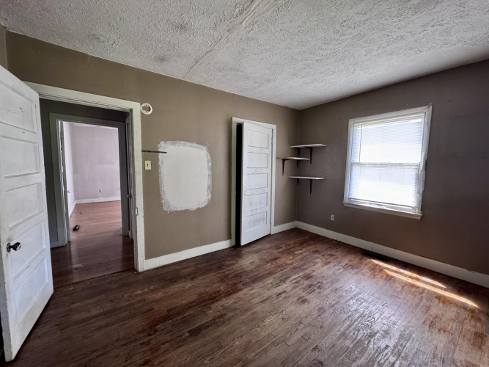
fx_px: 198
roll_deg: -1.6
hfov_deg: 102.1
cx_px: 244
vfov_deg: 85.7
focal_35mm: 14
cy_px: 184
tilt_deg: -6.6
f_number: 2.2
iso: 250
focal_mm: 2.22
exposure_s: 1/99
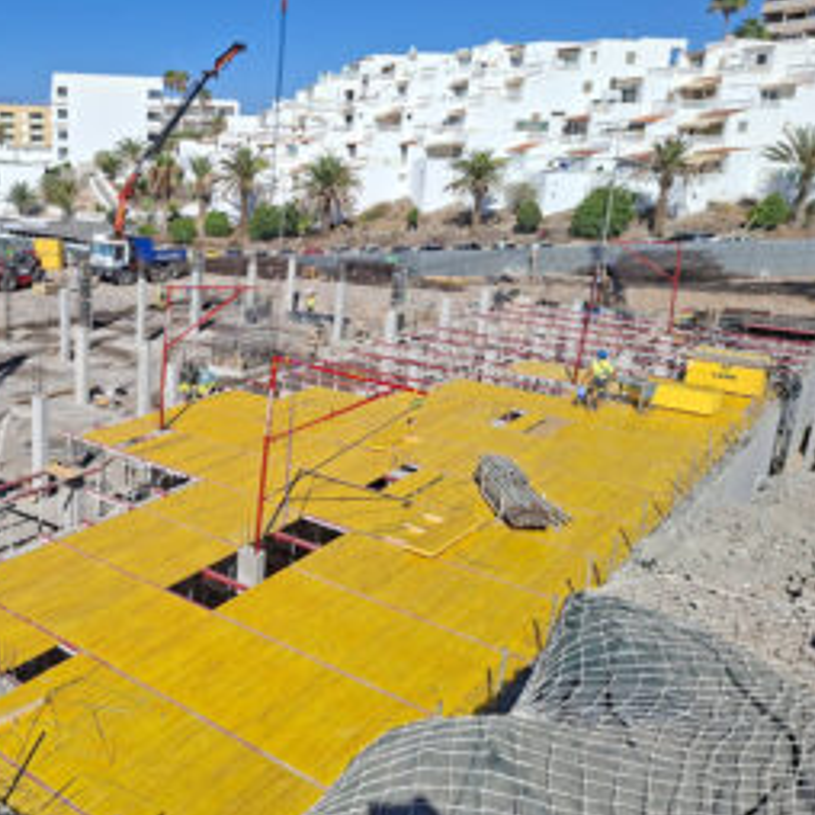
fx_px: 852
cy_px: 398
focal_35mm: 32
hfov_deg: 48.7
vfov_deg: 51.1
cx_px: 186
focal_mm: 5.5
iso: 50
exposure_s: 1/3922
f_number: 1.8
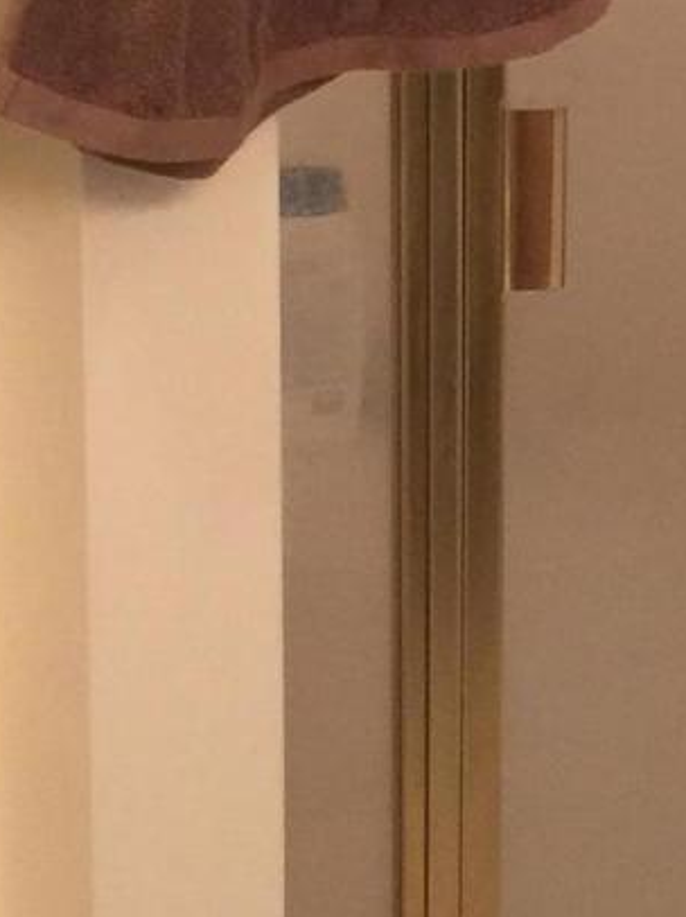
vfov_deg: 13.8
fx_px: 3783
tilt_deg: -12.0
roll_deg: -4.4
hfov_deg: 9.9
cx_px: 1191
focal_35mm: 143
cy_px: 230
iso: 50
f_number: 2.2
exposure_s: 1/15
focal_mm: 4.15
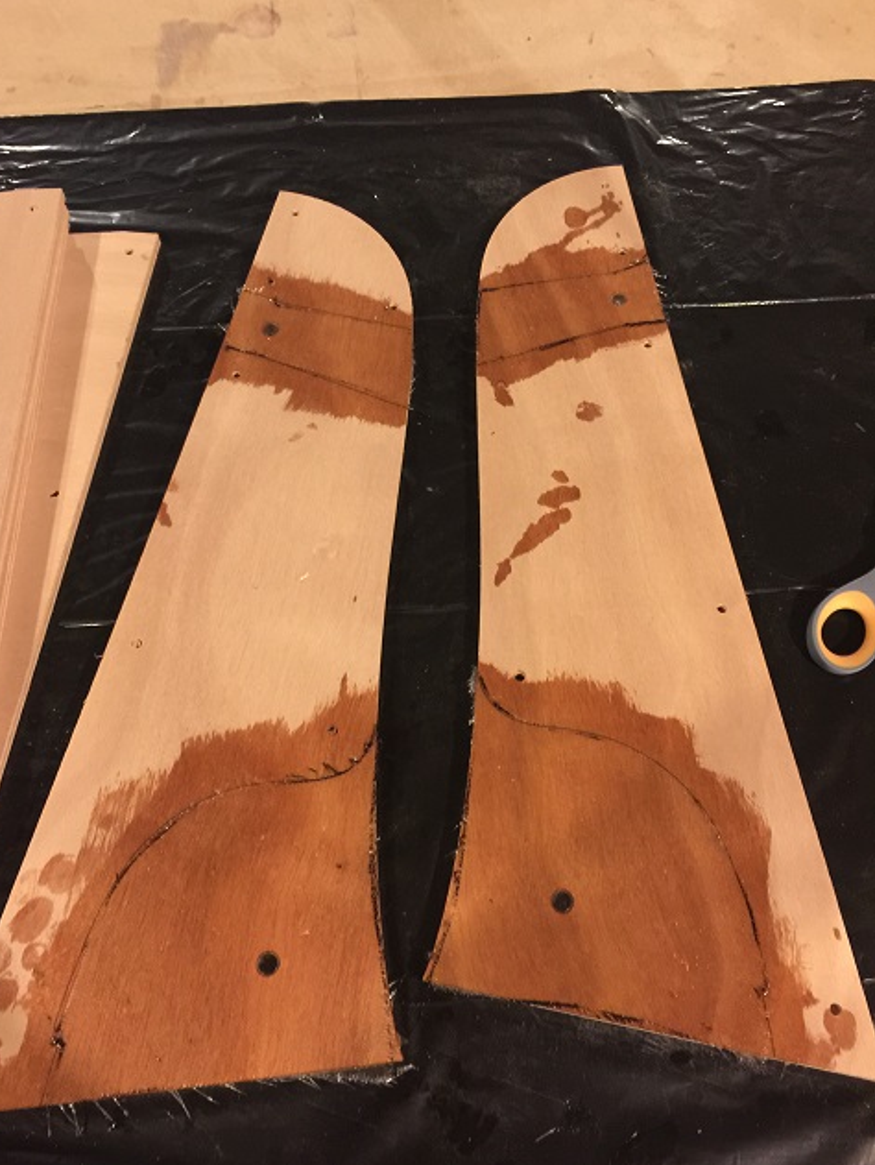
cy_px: 584
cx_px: 425
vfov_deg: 59.9
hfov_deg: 46.8
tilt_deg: -64.8
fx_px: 1010
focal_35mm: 30
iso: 125
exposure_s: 1/4
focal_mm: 4.15
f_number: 2.2
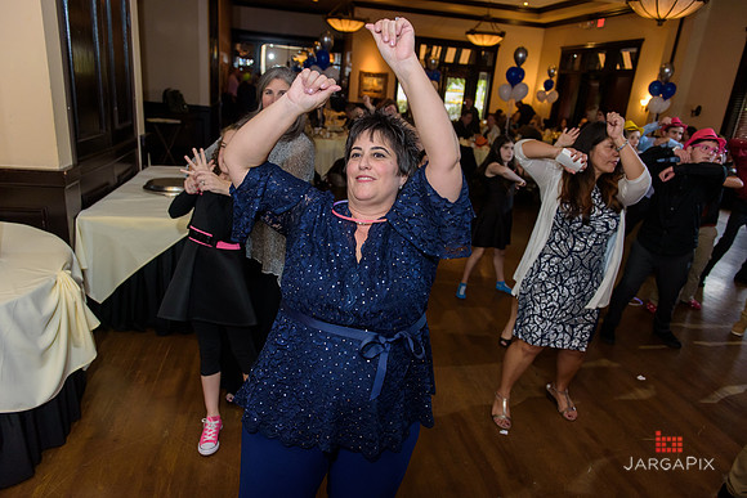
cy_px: 249
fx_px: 498
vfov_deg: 53.2
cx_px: 374
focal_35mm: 24
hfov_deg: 73.7
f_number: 3.2
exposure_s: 1/125
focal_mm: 24
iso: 1600
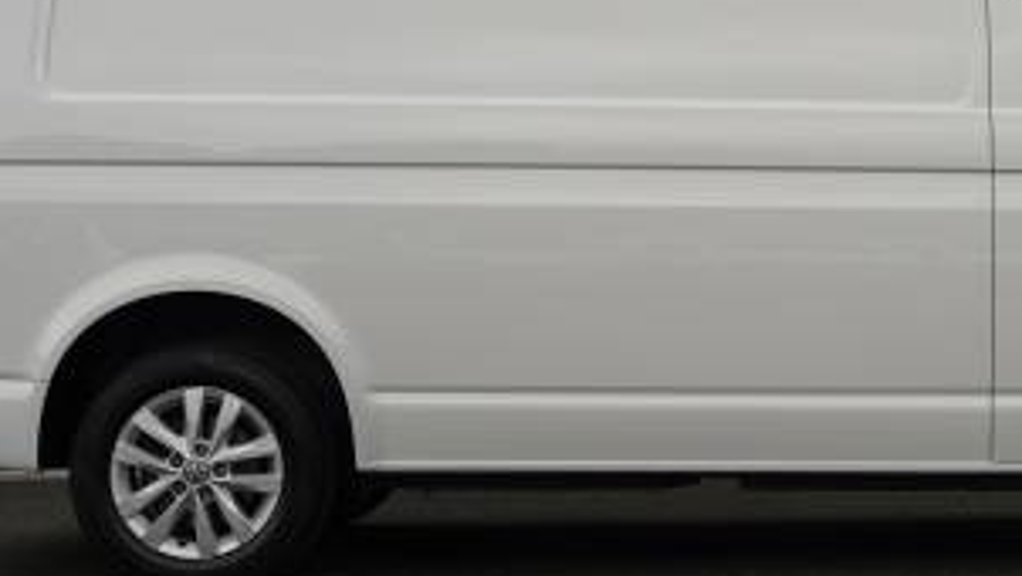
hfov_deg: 22.9
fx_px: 2491
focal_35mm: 92
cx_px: 809
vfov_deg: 13.2
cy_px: 180
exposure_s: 1/320
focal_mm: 41.4
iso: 100
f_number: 4.5
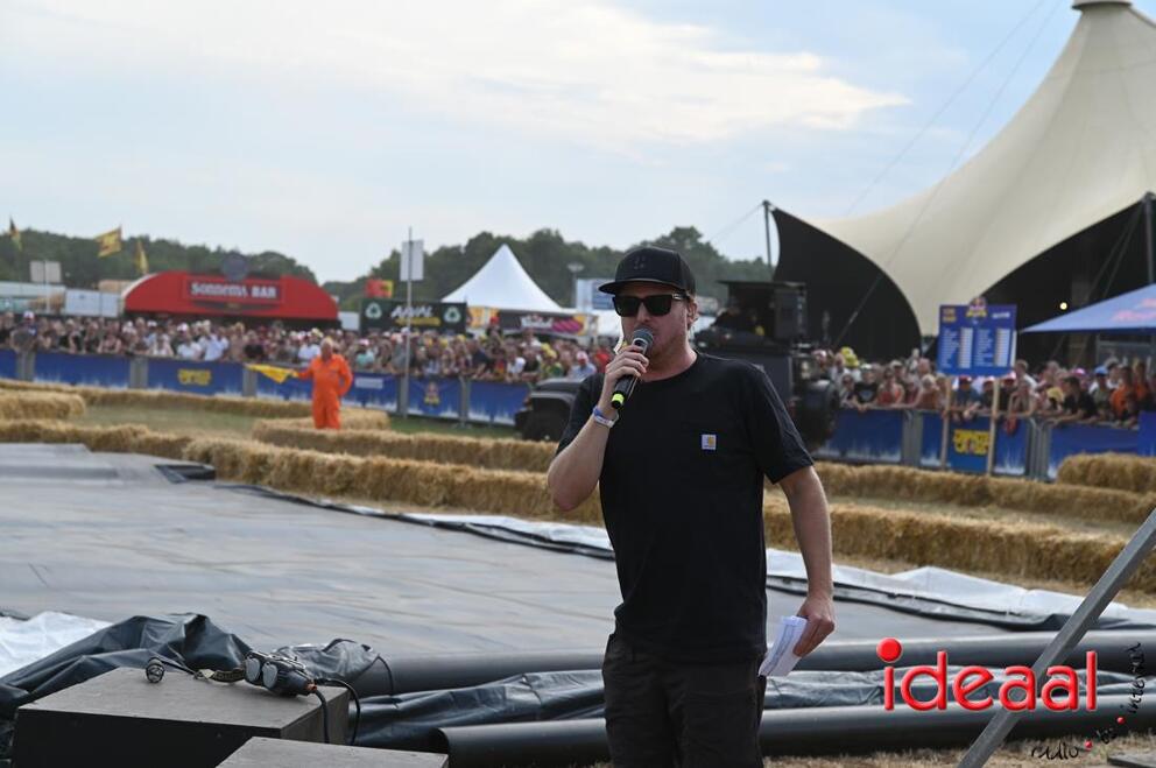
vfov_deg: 19.4
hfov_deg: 28.9
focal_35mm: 70
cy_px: 384
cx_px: 578
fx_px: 2245
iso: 160
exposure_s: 1/500
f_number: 5.6
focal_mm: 70
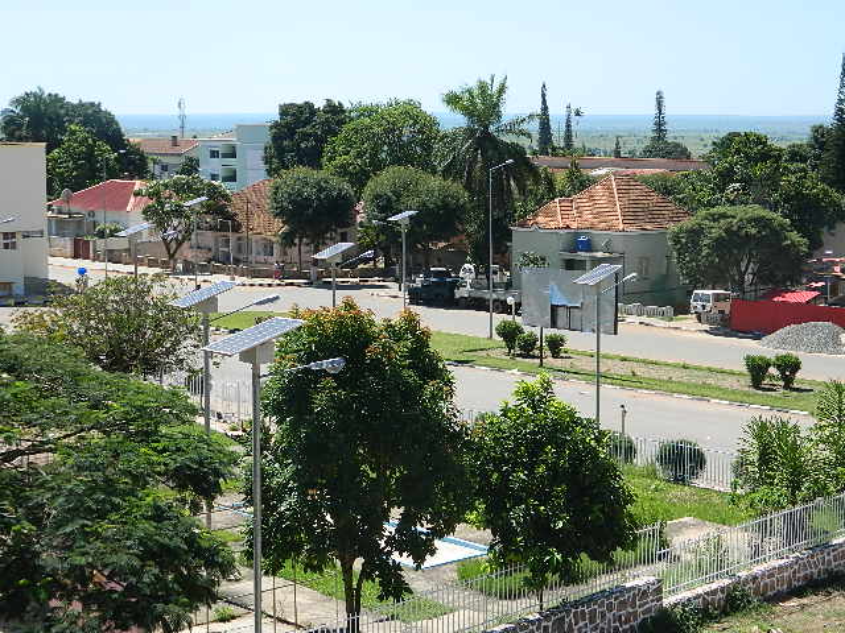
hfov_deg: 27.8
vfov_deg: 21.0
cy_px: 316
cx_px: 422
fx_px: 1709
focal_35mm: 70
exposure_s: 1/400
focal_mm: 12.6
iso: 80
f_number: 4
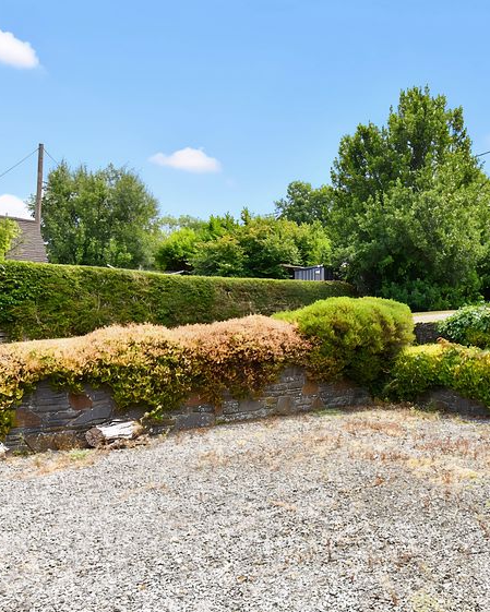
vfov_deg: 70.1
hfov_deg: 52.9
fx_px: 435
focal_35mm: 24
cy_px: 338
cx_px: 425
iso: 250
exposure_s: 1/500
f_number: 11
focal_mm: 14
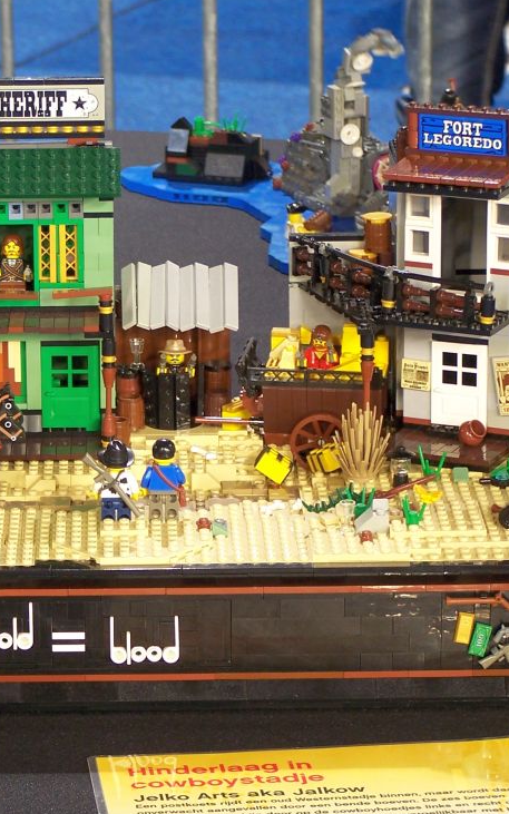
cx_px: 77
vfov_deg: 13.4
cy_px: 416
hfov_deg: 8.4
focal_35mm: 156
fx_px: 3462
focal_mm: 17.5
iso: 80
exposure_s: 1/2
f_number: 3.2
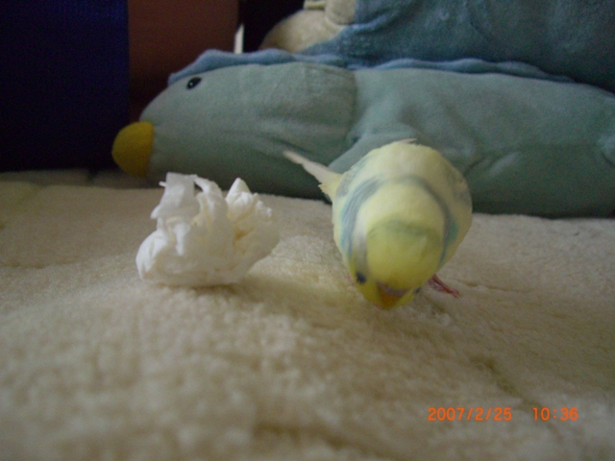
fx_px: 675
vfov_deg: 37.7
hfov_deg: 49.0
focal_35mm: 38
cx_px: 308
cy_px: 230
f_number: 2.8
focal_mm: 7.9
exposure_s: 1/125
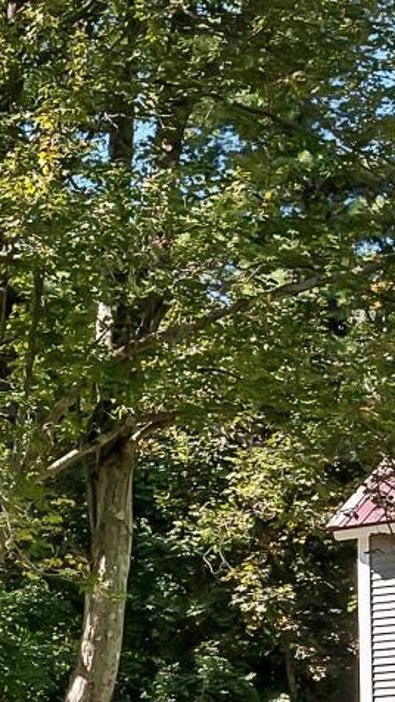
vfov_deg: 18.0
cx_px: -348
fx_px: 2087
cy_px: 893
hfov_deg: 10.1
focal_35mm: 112
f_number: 9
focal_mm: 17
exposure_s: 1/160
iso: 800
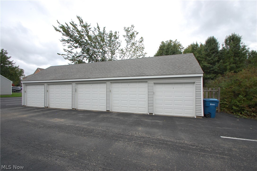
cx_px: 128
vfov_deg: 77.2
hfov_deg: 100.5
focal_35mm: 15
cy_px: 86
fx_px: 107
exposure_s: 1/500
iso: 800
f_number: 11
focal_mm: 10
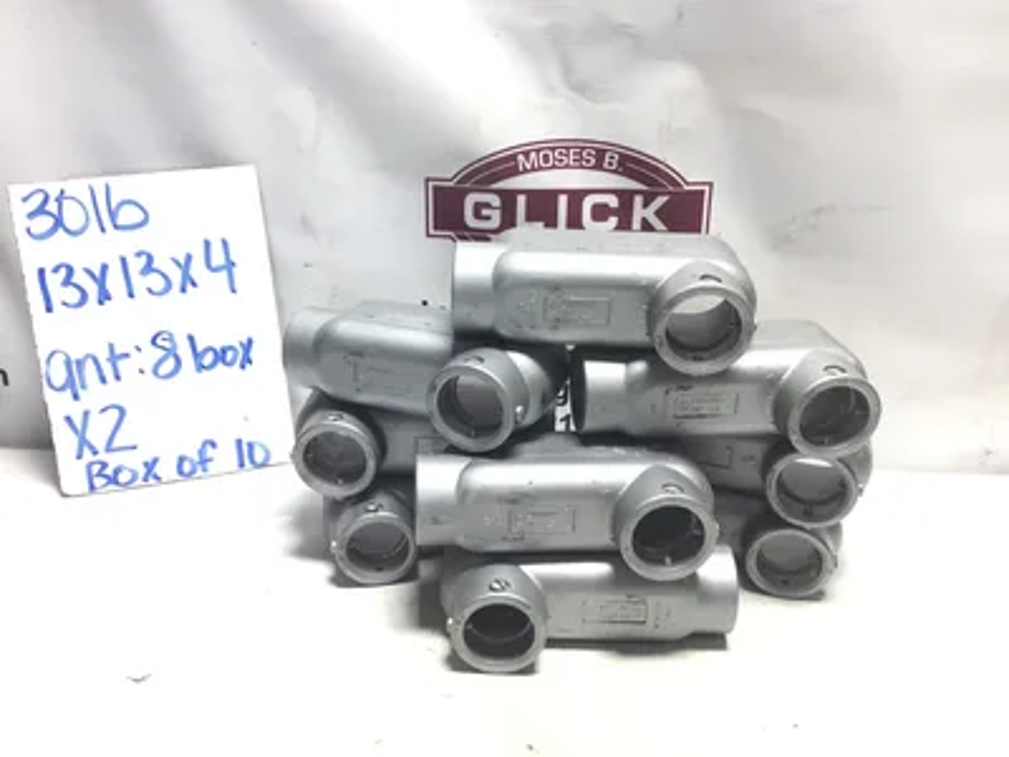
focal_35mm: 31
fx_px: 904
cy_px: 378
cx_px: 504
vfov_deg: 45.4
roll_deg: -2.6
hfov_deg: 58.4
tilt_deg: -24.6
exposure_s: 1/60
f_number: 2.4
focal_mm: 3.3
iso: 32
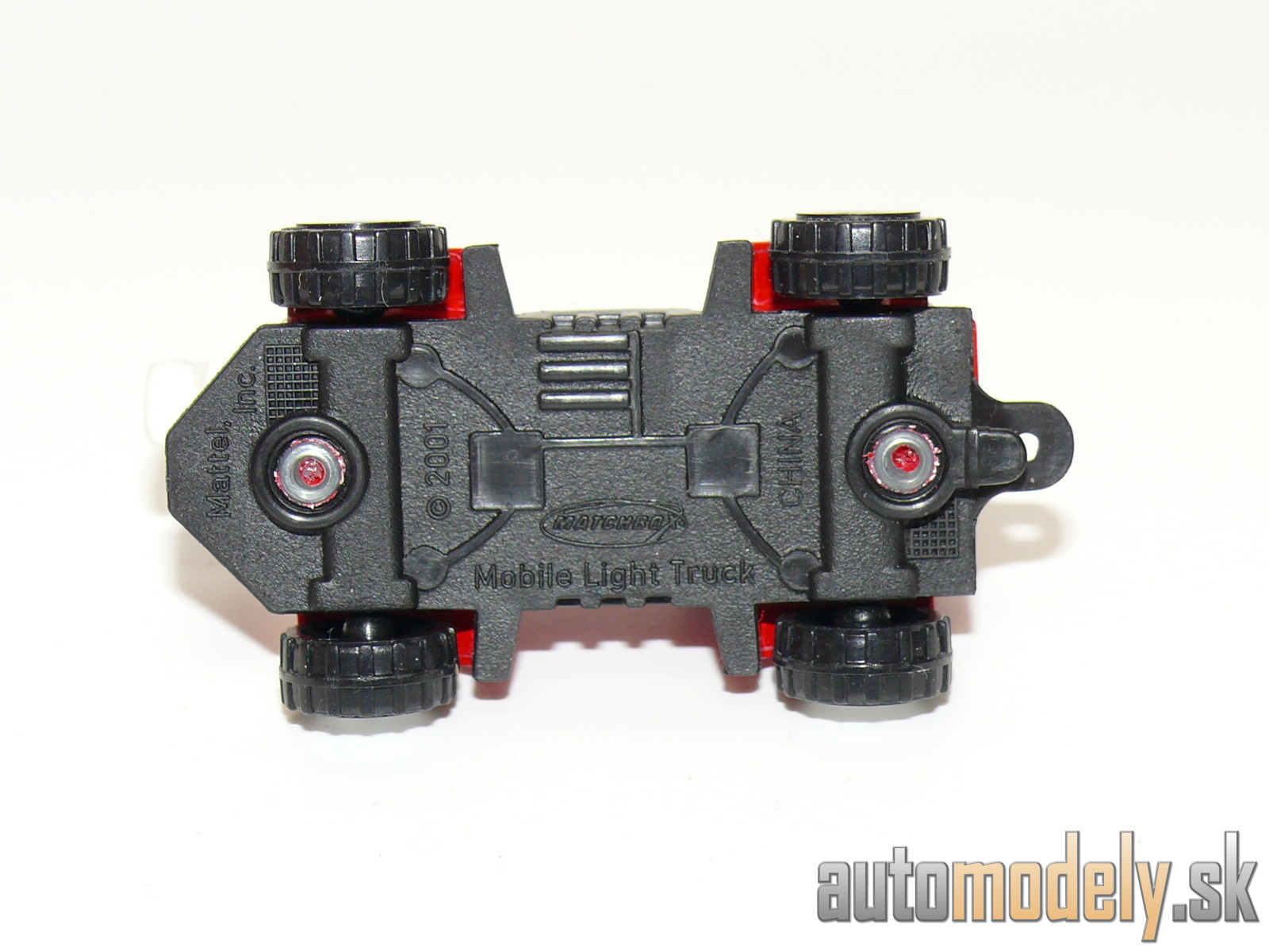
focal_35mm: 102
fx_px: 3739
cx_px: 634
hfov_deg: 19.3
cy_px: 476
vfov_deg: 14.5
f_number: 4
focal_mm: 13.4
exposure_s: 1/30
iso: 100
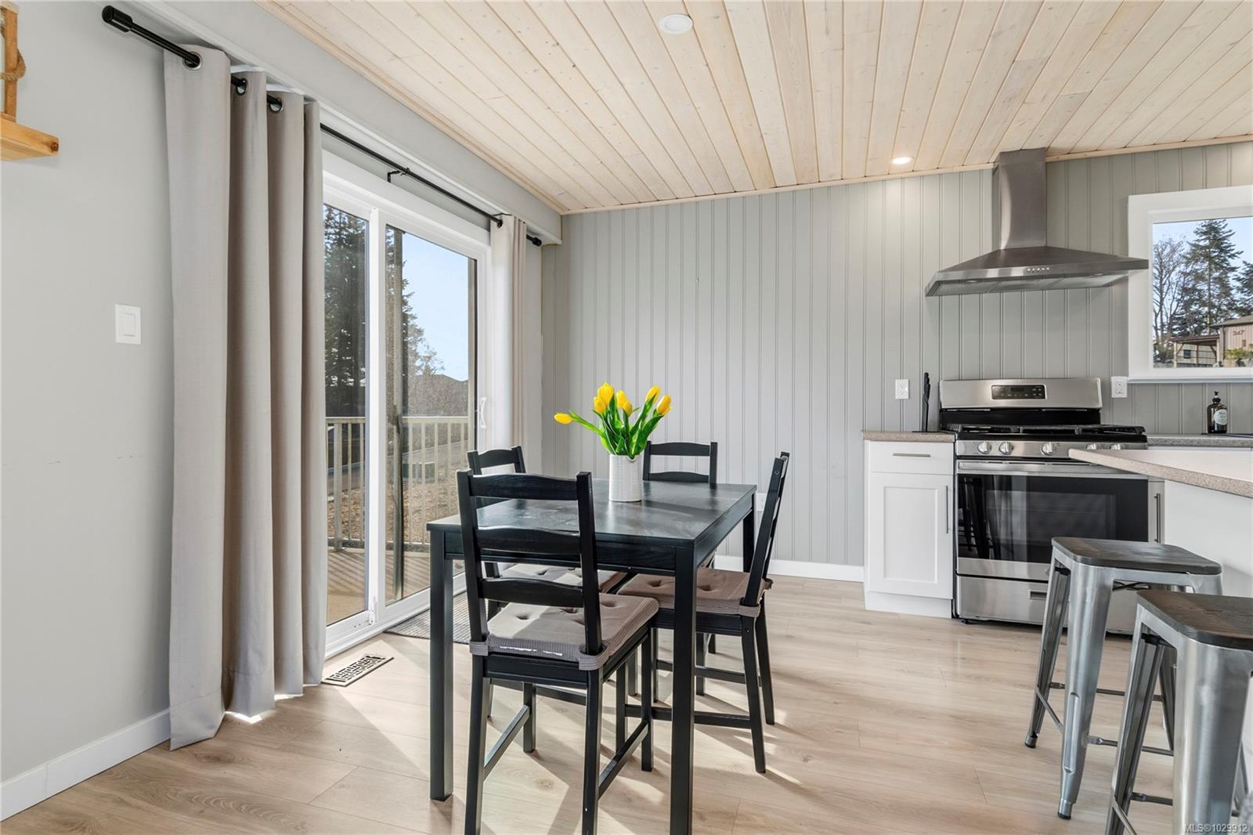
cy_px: 418
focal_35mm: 18
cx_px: 626
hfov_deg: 90.0
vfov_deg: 67.4
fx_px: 626
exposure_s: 1/320
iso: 125
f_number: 8
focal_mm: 12
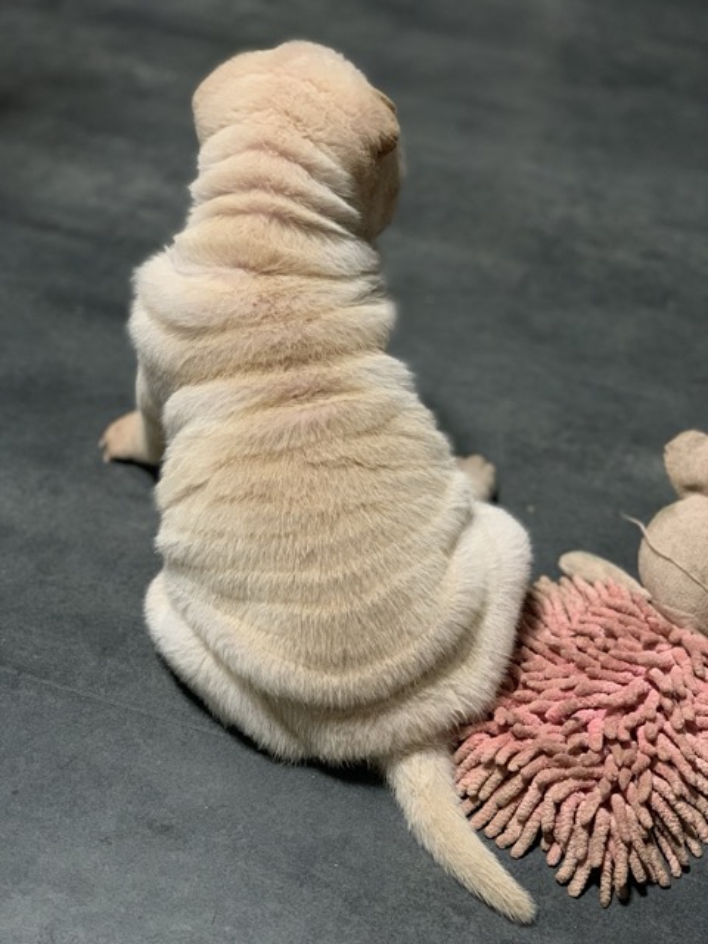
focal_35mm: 52
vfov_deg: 36.8
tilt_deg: -38.1
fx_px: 1418
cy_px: 472
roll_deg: -4.5
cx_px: 354
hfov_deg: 28.0
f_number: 2.4
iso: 250
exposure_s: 1/60
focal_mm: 6
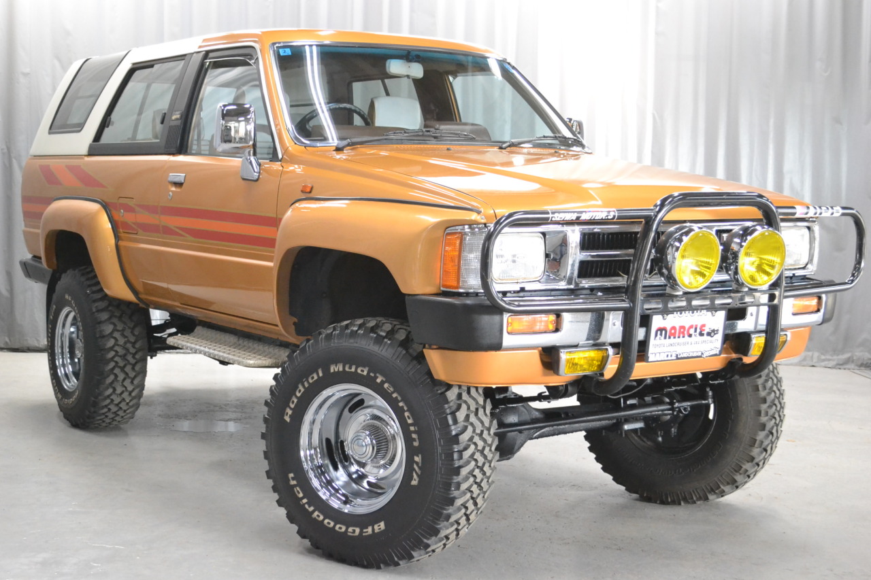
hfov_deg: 37.9
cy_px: 290
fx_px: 1270
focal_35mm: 52
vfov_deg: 25.7
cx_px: 436
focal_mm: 35
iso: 3200
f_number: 5
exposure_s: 1/60
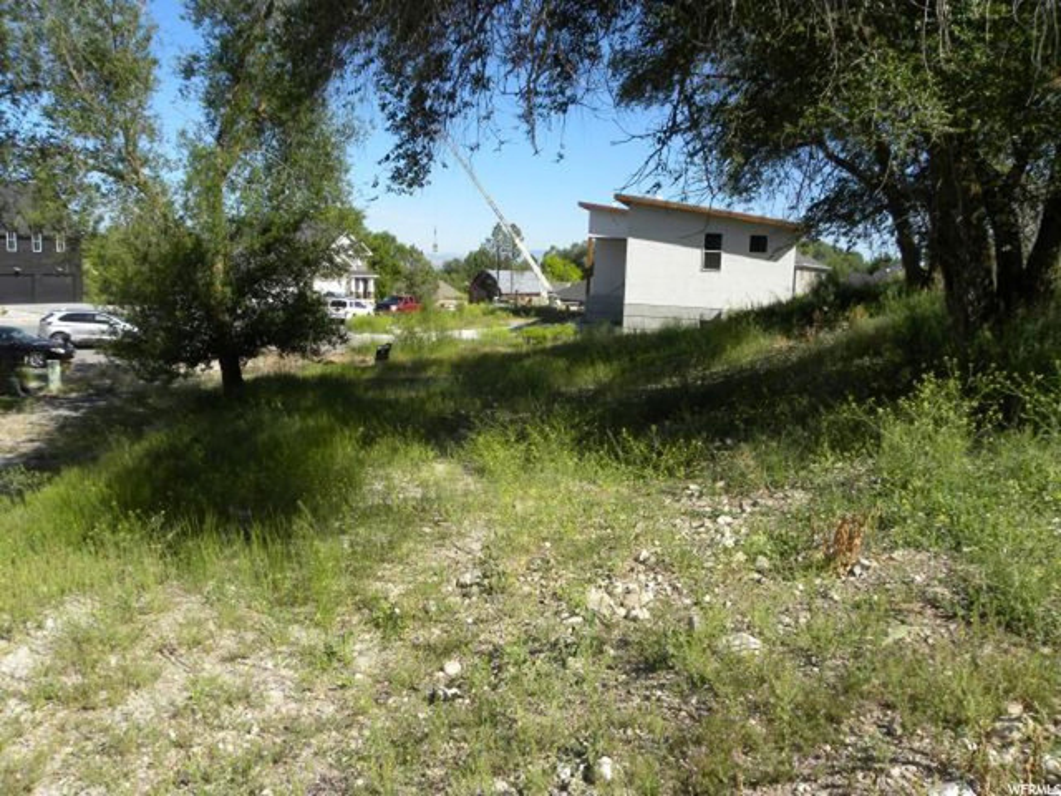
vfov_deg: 53.1
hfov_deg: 67.3
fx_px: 797
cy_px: 398
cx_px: 530
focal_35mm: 26
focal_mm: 4.6
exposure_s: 1/288
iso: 64
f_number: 5
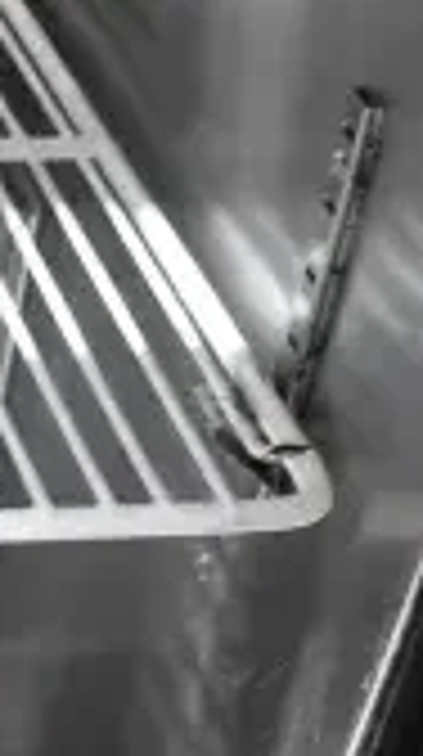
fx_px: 2062
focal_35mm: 103
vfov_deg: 20.8
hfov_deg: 10.0
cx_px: -657
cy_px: 434
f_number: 4
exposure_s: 1/60
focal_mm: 18
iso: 6400
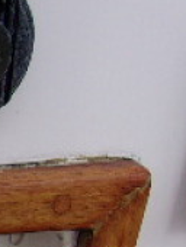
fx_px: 908
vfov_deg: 15.3
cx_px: -379
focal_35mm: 127
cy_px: 216
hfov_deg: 9.2
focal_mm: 4.9
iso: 80
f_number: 10.4
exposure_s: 1/56
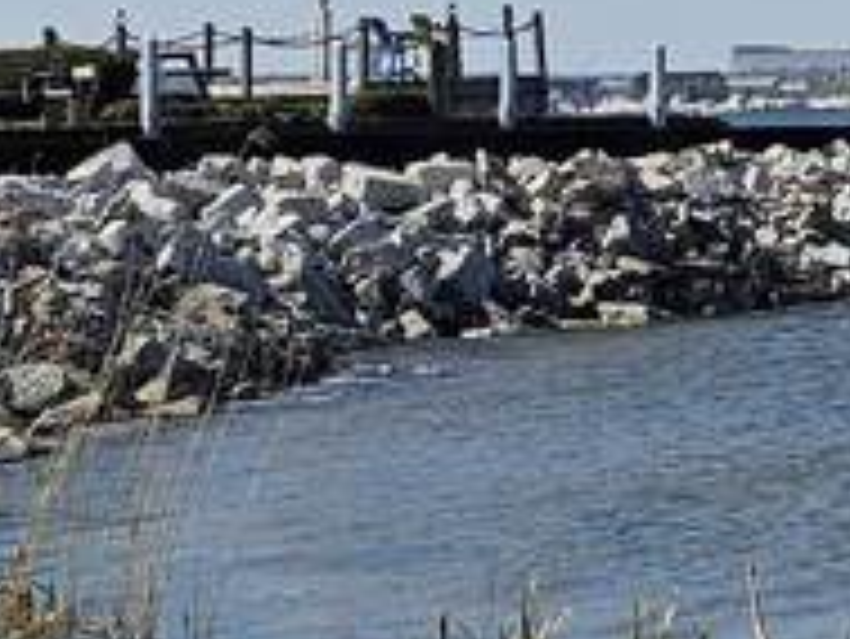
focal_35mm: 156
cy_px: -32
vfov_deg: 9.4
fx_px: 3833
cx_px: 1651
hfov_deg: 11.5
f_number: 1.7
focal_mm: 6.3
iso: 16
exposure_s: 1/1533
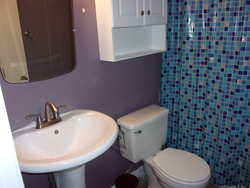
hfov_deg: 61.6
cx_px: 128
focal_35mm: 29
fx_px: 209
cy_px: 92
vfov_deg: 48.2
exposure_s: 1/34
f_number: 3.9
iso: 200
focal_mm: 5.1
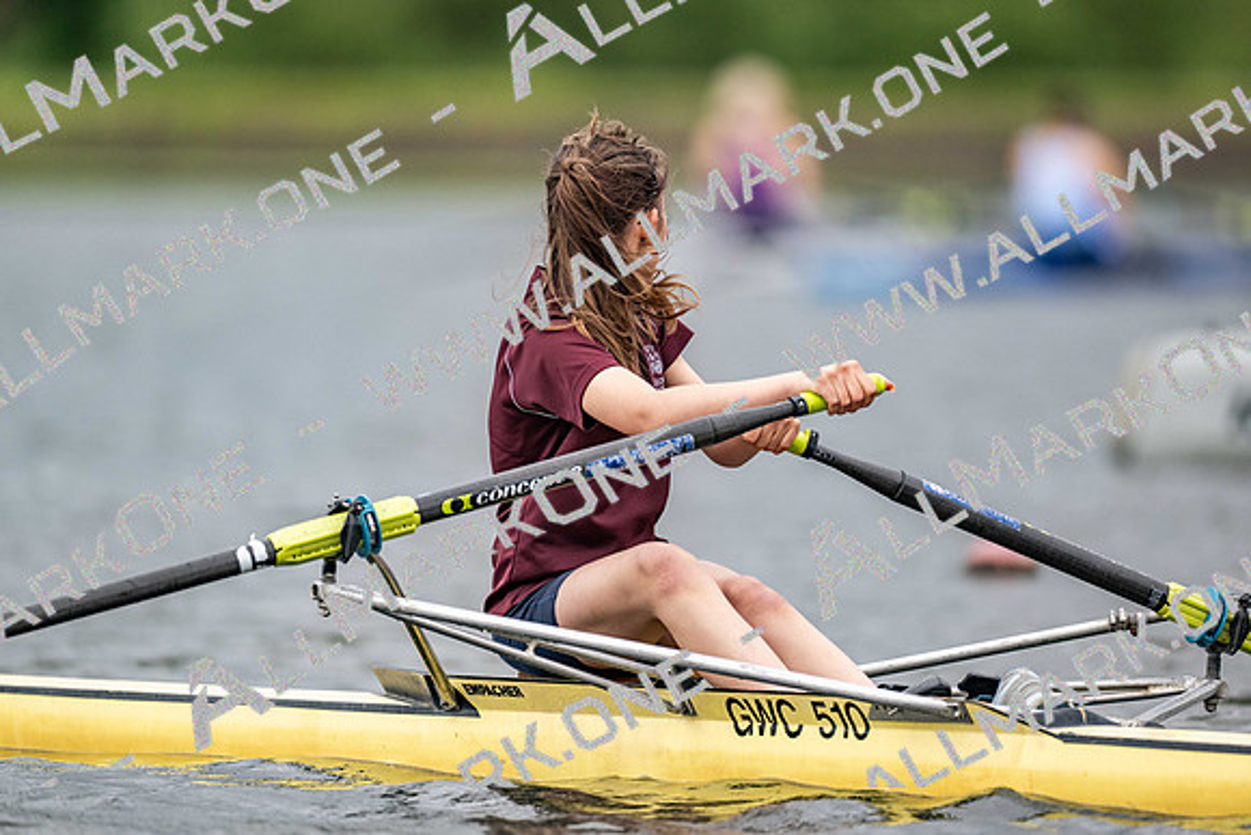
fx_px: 20854
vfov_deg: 2.3
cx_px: 626
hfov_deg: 3.4
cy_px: 418
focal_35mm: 600
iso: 560
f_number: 4
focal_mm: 600
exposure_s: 1/2500
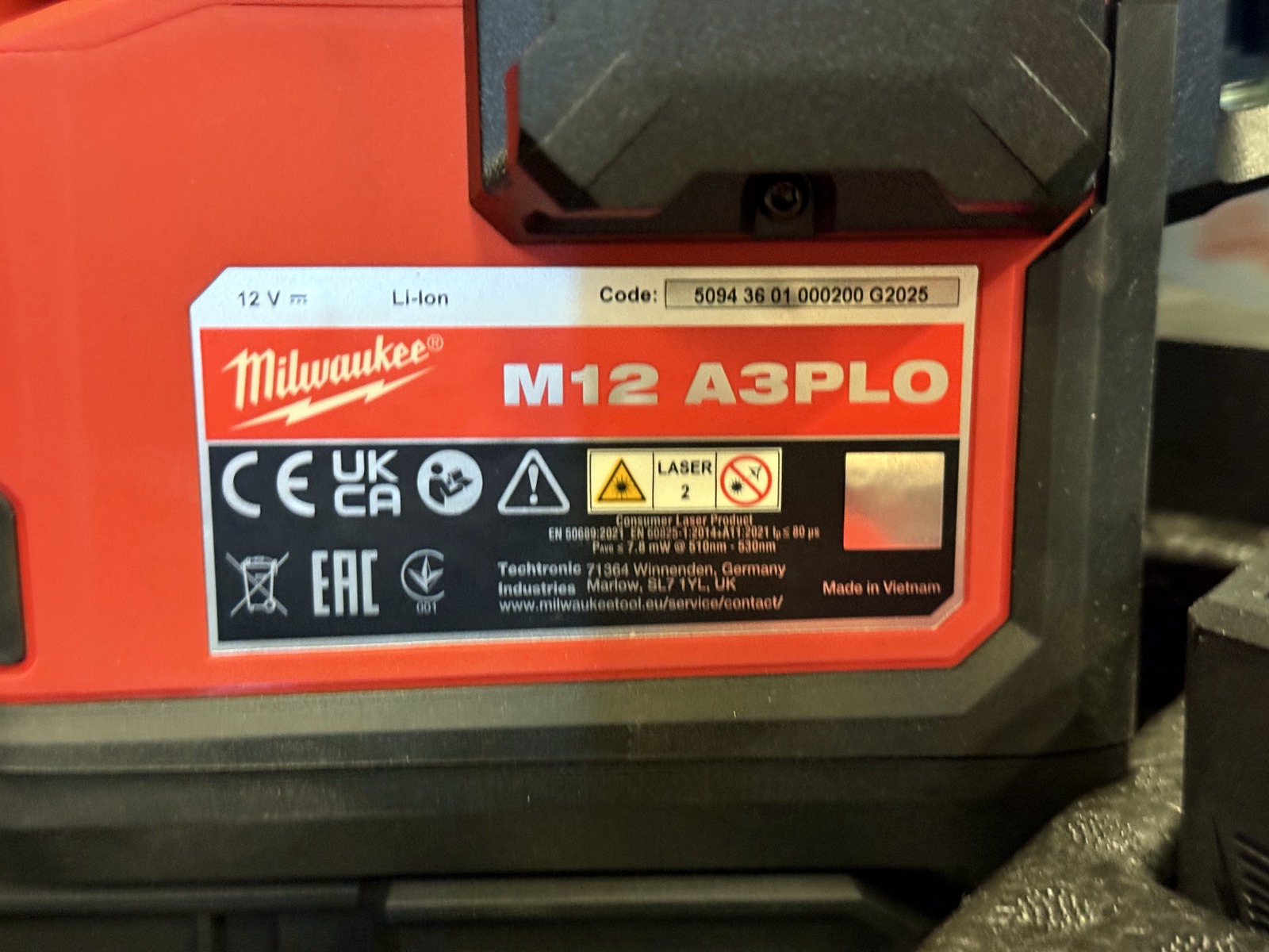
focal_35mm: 48
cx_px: 634
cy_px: 476
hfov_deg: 39.7
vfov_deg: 30.3
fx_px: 1760
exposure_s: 1/25
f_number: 1.78
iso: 400
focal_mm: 6.76
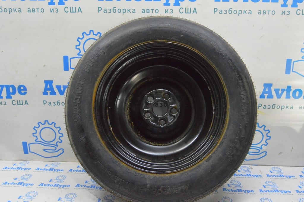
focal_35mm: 30
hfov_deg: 62.0
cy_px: 101
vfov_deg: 43.5
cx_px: 152
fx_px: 253
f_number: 20
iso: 6400
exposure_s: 1/20
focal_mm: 20
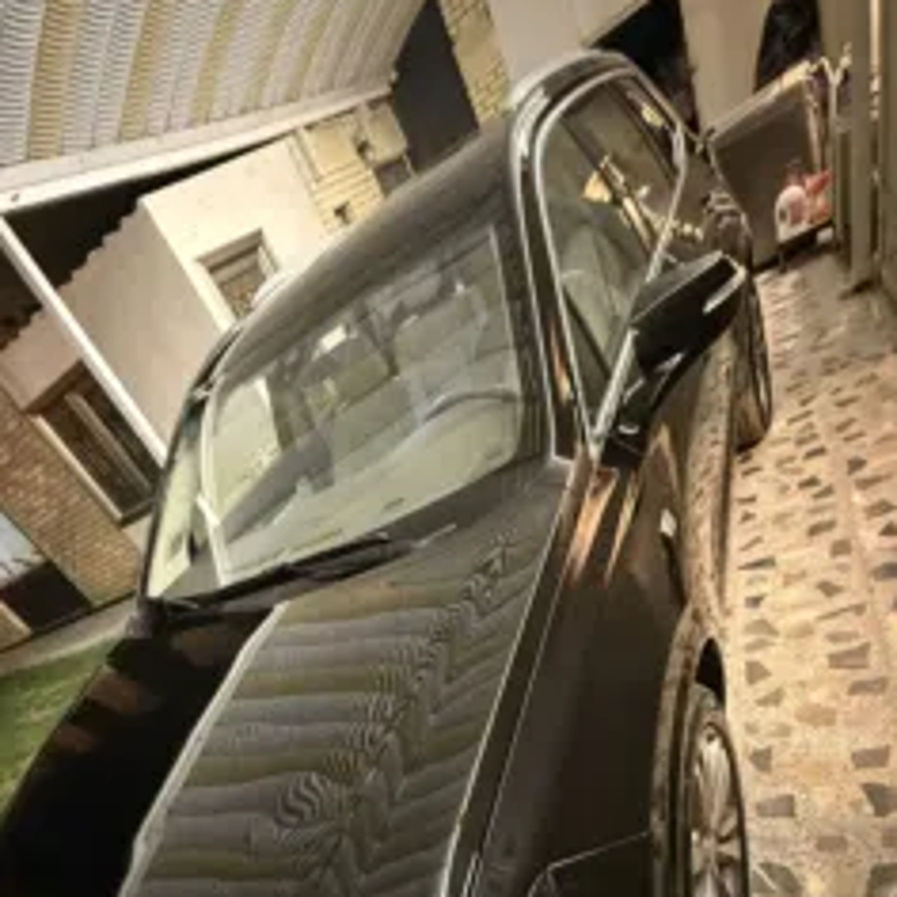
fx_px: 616
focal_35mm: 21
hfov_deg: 71.8
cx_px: 388
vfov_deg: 64.5
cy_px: 741
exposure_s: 1/31
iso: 1600
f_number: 2.2
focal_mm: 2.22
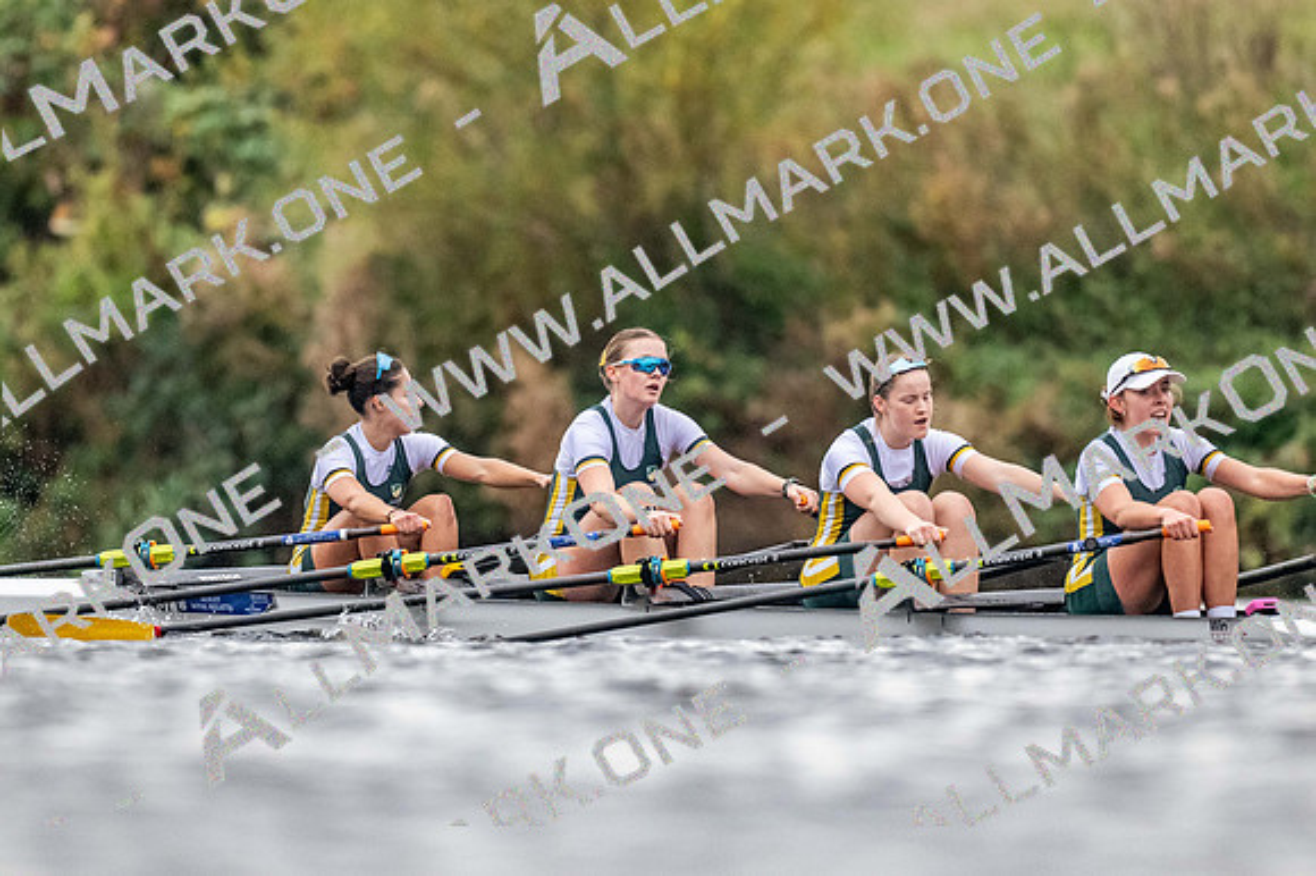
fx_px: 32880
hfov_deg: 2.3
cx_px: 658
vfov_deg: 1.5
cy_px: 438
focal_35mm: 900
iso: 4000
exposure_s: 1/2500
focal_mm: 600
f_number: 4
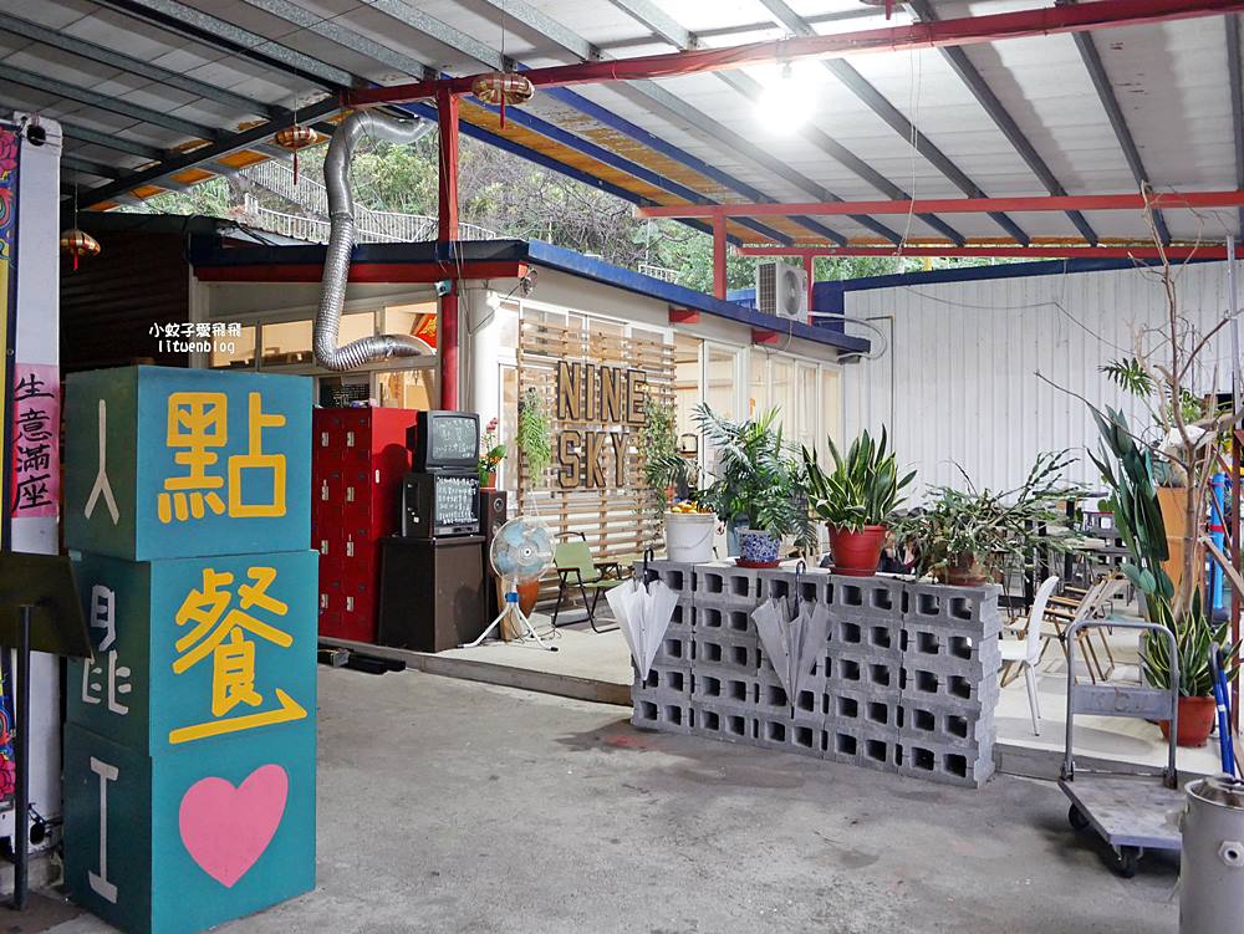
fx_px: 1007
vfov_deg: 49.8
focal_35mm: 28
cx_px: 622
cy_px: 467
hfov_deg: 63.4
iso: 1600
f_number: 2.5
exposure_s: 1/60
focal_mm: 14
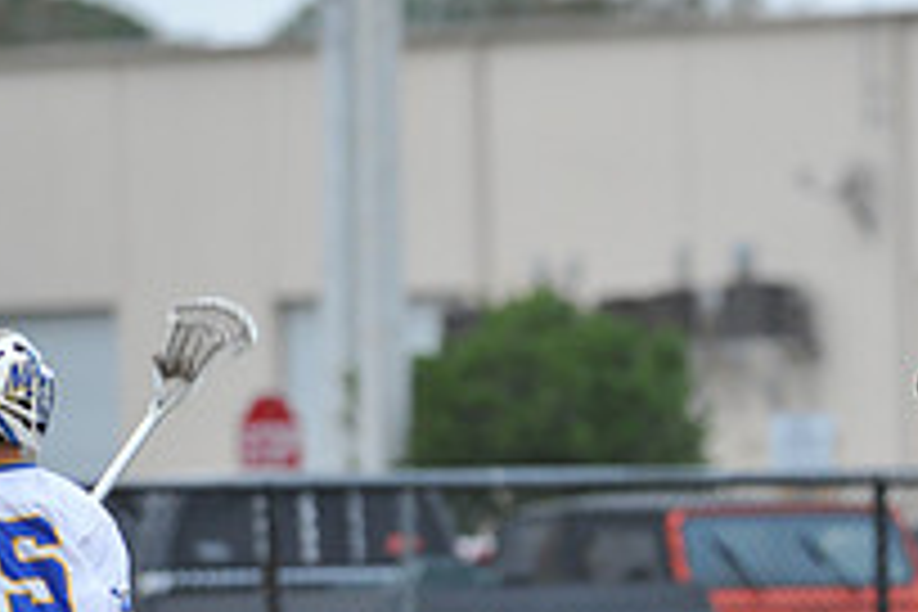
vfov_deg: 1.6
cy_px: 572
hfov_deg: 2.4
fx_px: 21724
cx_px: 1161
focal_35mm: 852
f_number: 5
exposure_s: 1/400
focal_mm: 300
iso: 1250
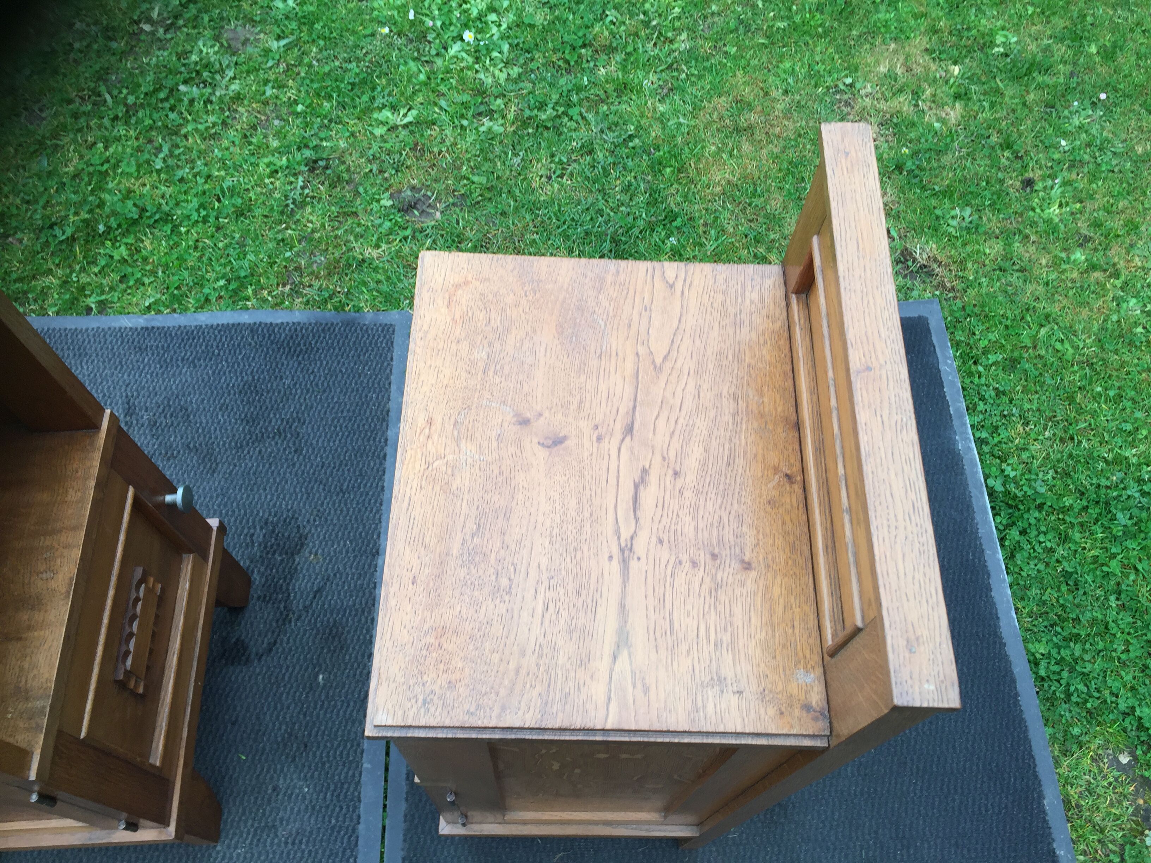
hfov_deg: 61.7
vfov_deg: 48.2
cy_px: 432
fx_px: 964
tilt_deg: -62.5
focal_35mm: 29
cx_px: 576
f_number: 2.2
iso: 32
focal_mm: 4.15
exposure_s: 1/50
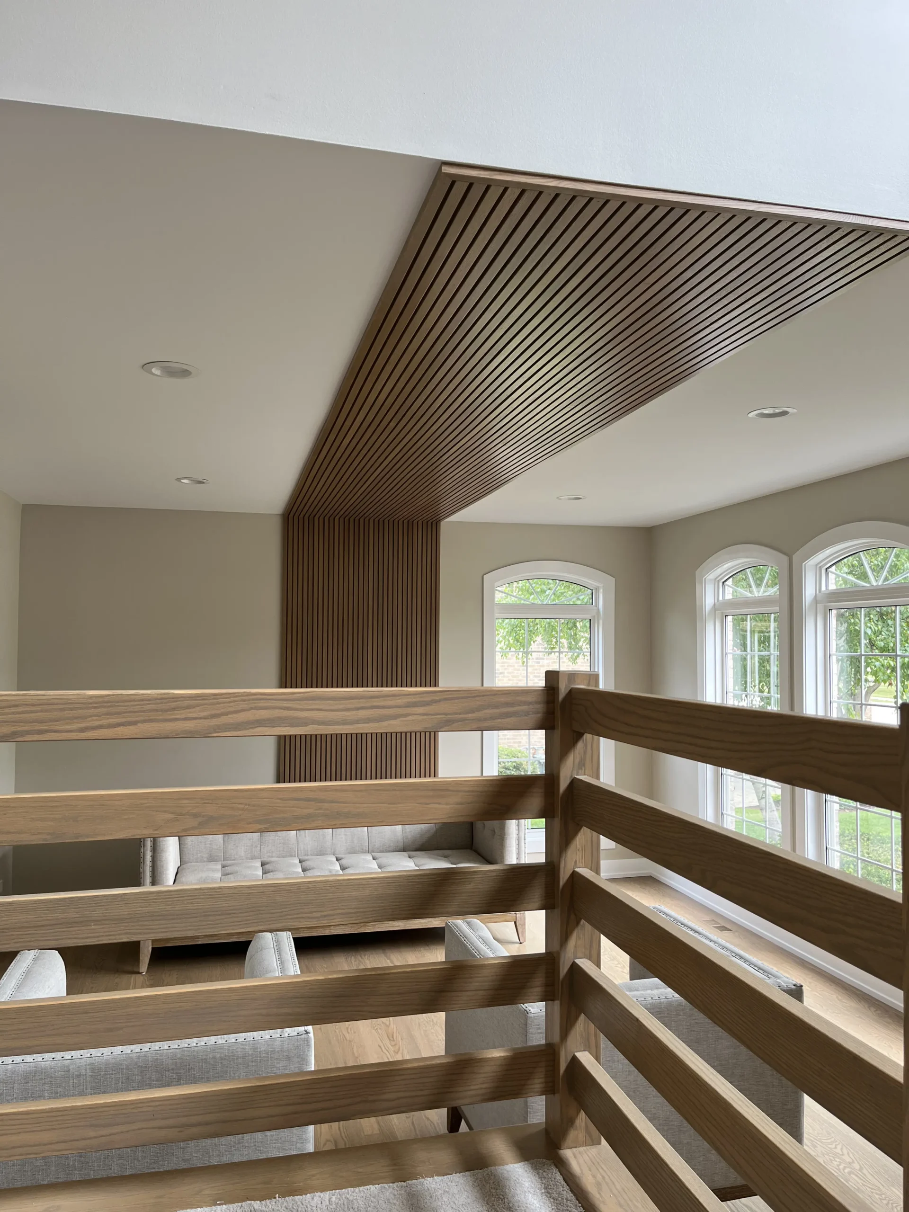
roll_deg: +0.0
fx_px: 910
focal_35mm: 26
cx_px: 454
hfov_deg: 53.1
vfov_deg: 67.3
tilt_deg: +1.6
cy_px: 606
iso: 50
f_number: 1.6
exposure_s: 1/164
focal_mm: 5.1
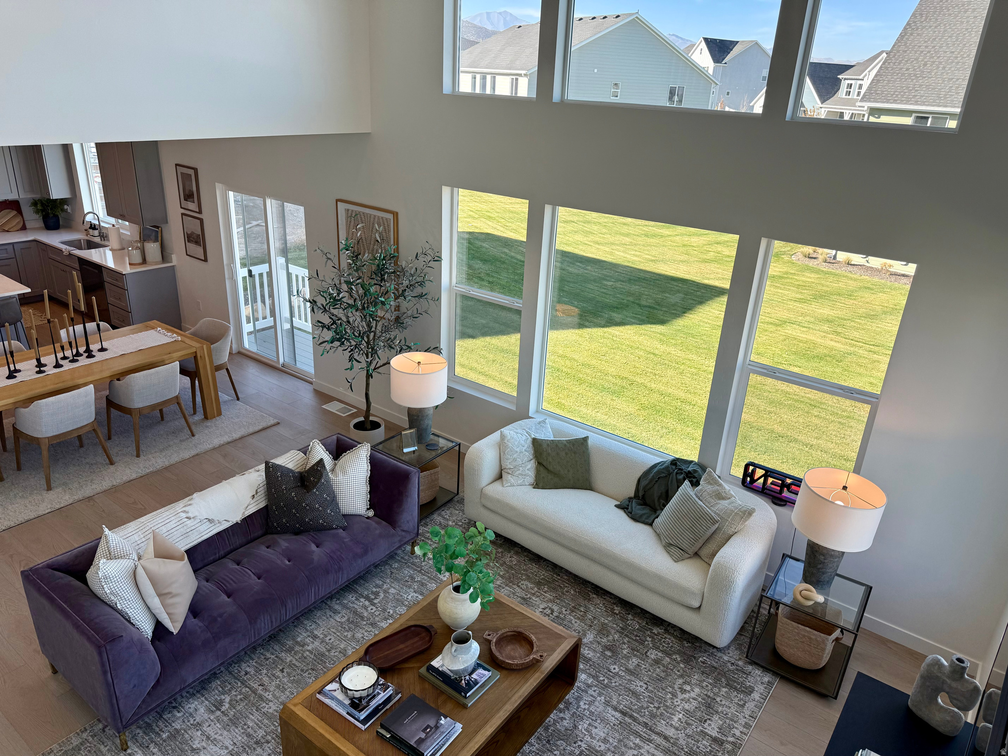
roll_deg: -3.4
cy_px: 378
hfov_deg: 71.6
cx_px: 504
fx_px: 699
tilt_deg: -22.2
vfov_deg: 56.8
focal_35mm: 24
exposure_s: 1/497
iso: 80
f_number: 1.78
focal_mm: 6.76
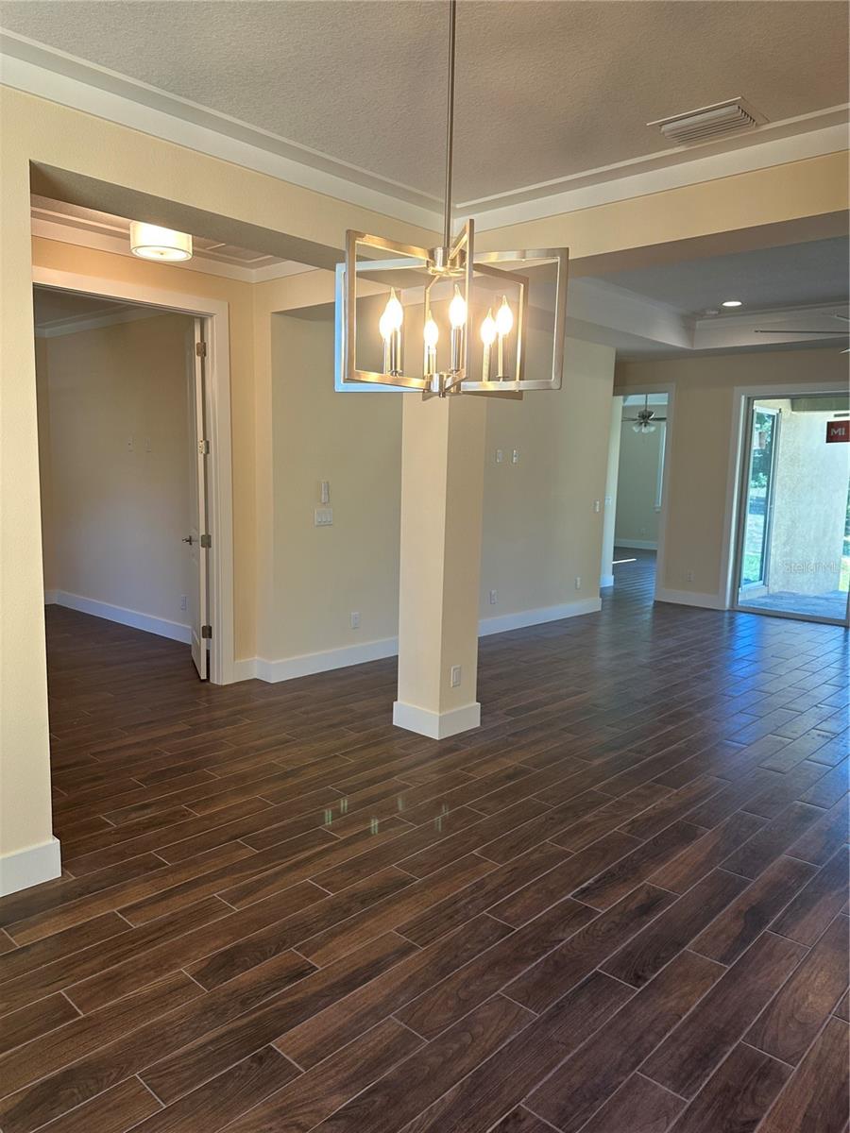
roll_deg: -1.9
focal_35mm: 24
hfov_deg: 56.8
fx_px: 786
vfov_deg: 71.6
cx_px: 425
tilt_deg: -6.1
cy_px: 566
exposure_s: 1/120
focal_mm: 6.86
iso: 100
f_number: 1.78
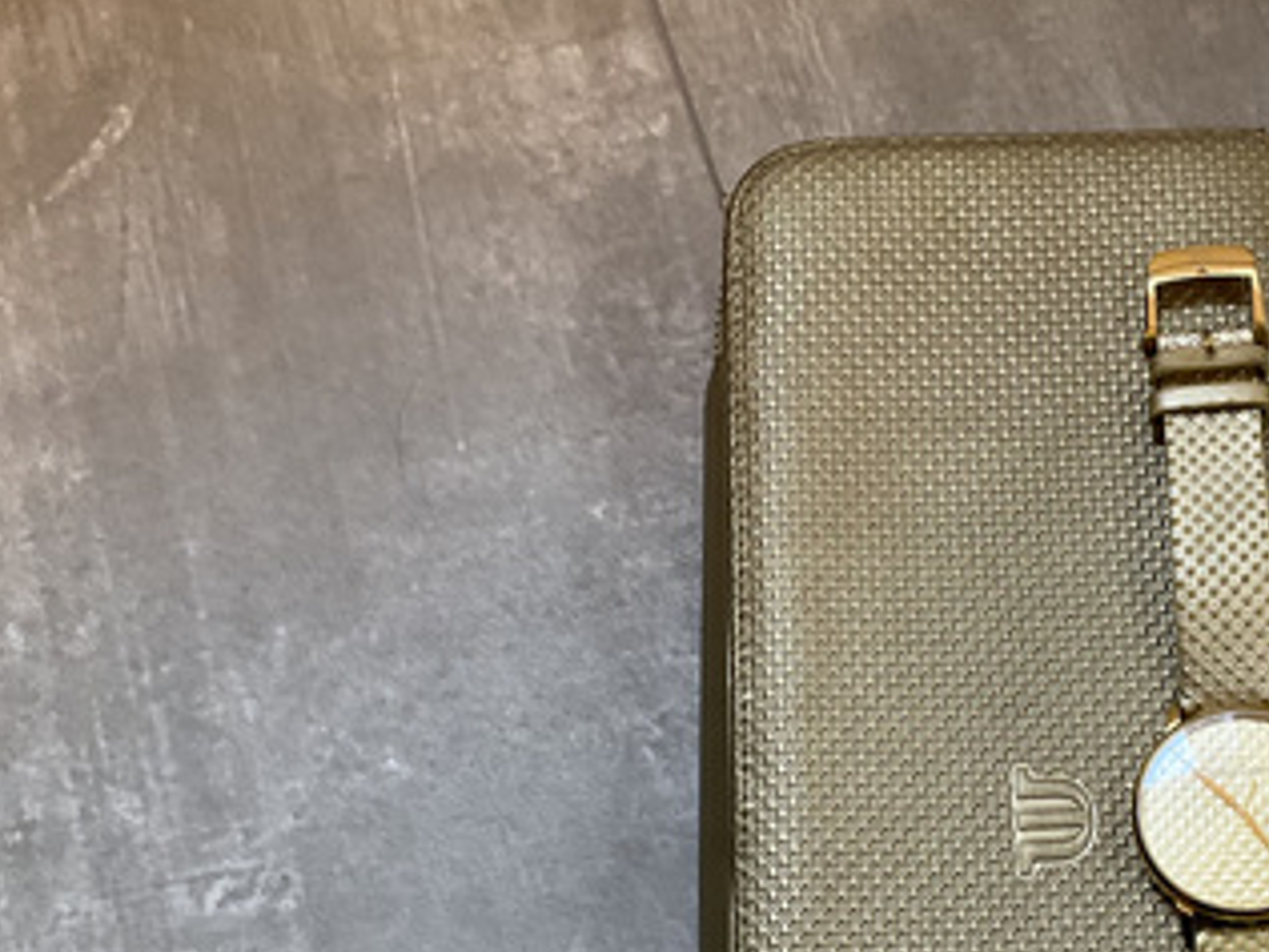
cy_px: 848
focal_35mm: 55
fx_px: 2016
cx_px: 980
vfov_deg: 25.8
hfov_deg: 34.1
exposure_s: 1/50
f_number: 1.8
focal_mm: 3
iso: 100
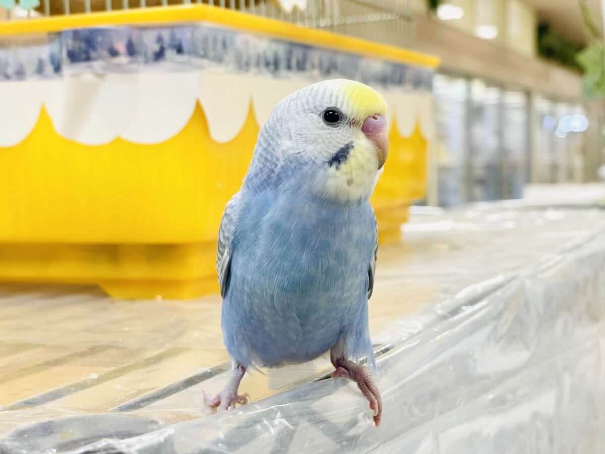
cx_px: 302
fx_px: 909
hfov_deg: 36.8
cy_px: 227
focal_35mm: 52
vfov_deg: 28.0
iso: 80
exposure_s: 1/99
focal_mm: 6
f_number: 2
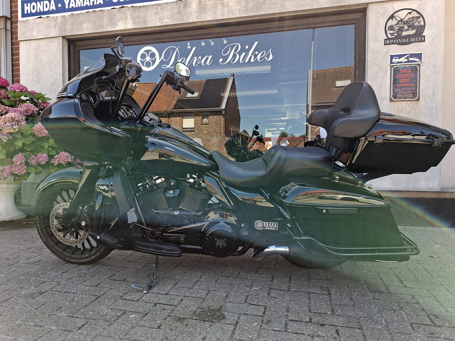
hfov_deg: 73.9
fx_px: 302
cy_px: 170
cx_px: 228
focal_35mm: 23
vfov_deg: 58.9
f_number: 1.8
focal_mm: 5.54
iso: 50
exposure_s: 1/272
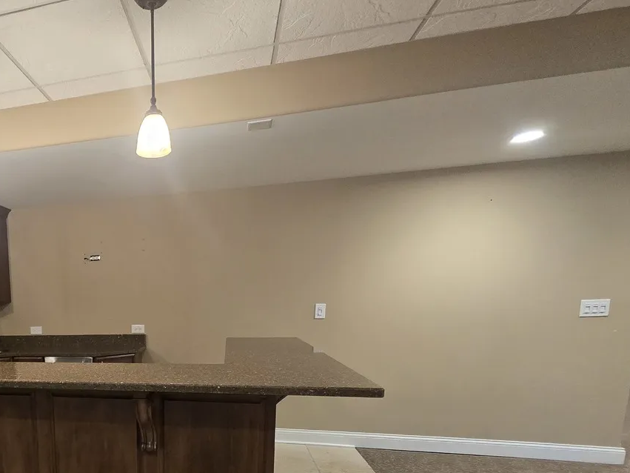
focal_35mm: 22
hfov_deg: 67.2
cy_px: 377
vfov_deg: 56.7
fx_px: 400
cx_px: 103
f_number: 2.2
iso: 500
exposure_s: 1/60
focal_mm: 2.2
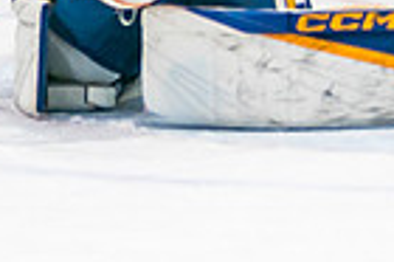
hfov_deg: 3.4
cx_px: 237
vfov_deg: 2.2
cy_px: -116
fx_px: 6734
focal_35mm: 616
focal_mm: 88
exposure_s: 1/640
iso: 500
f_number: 2.8
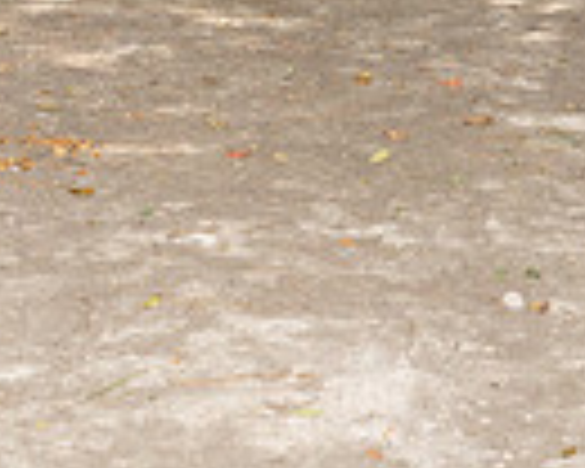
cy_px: -522
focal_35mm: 162
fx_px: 2805
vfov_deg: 8.9
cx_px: 315
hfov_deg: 11.9
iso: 800
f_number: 8
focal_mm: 50
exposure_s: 1/250
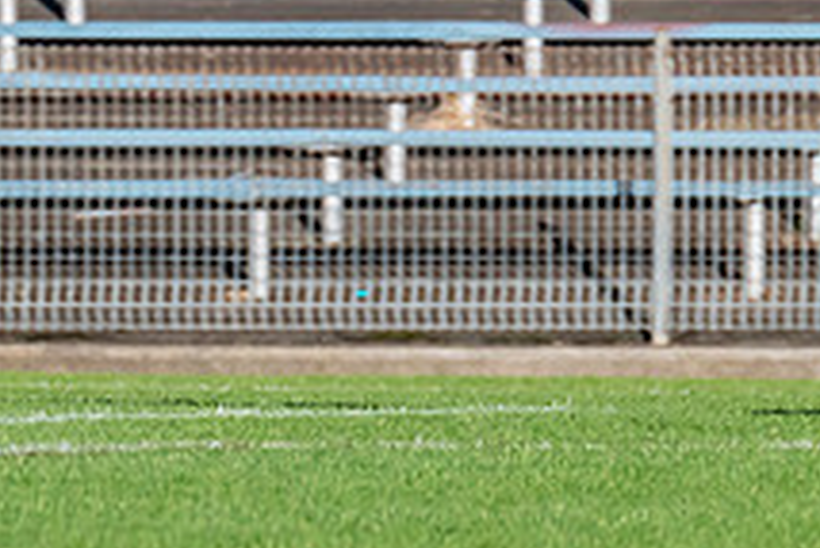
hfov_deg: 1.1
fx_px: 41596
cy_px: -47
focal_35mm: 1825
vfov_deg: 0.8
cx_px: -524
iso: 800
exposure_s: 1/1600
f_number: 9
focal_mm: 420
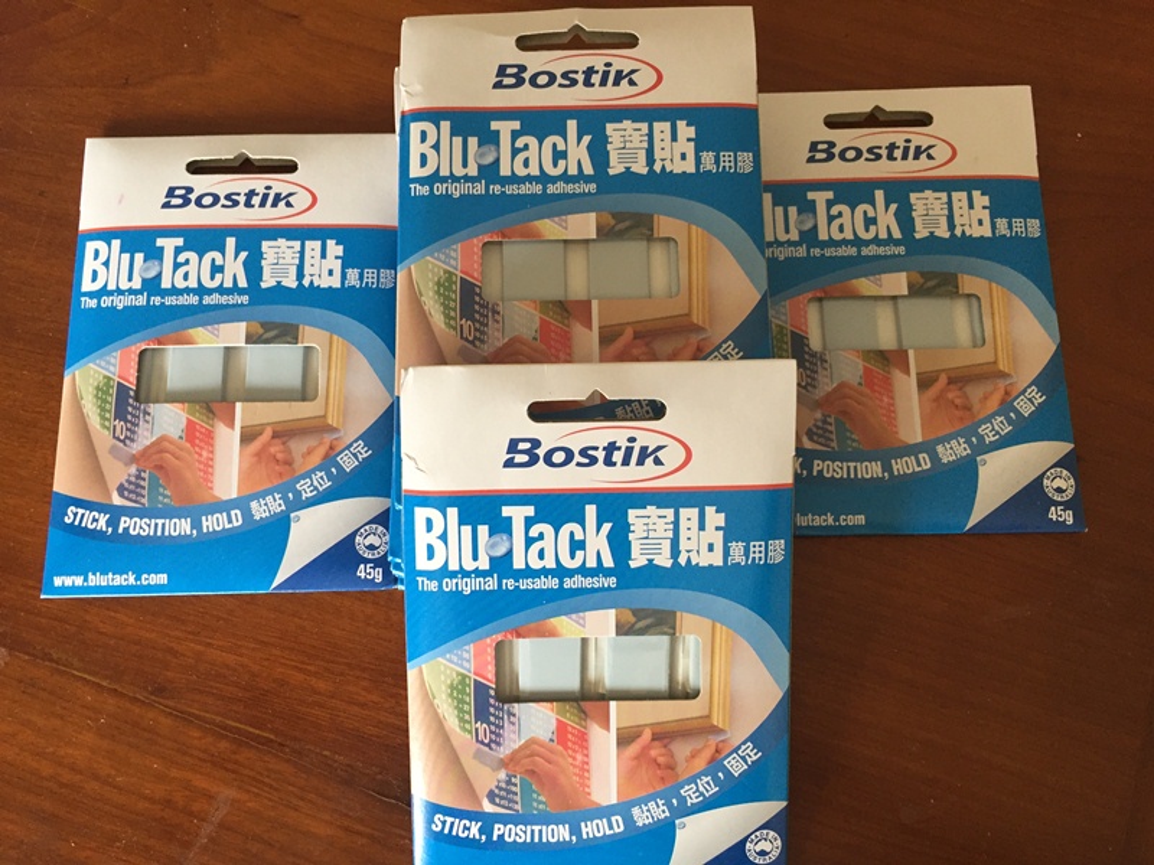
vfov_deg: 48.2
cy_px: 432
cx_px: 577
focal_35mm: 29
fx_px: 967
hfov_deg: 61.7
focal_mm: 4.15
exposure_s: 1/33
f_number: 2.2
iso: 80
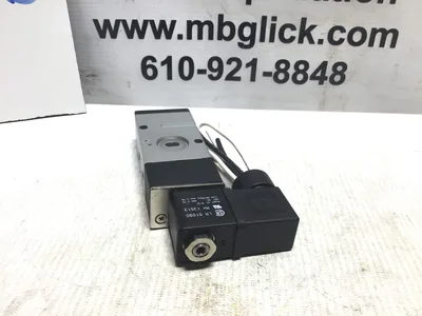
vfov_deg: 45.4
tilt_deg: -31.4
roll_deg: -3.0
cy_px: 158
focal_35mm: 31
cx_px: 211
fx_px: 378
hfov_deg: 58.4
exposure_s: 1/120
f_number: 2.4
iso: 40
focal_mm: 3.3
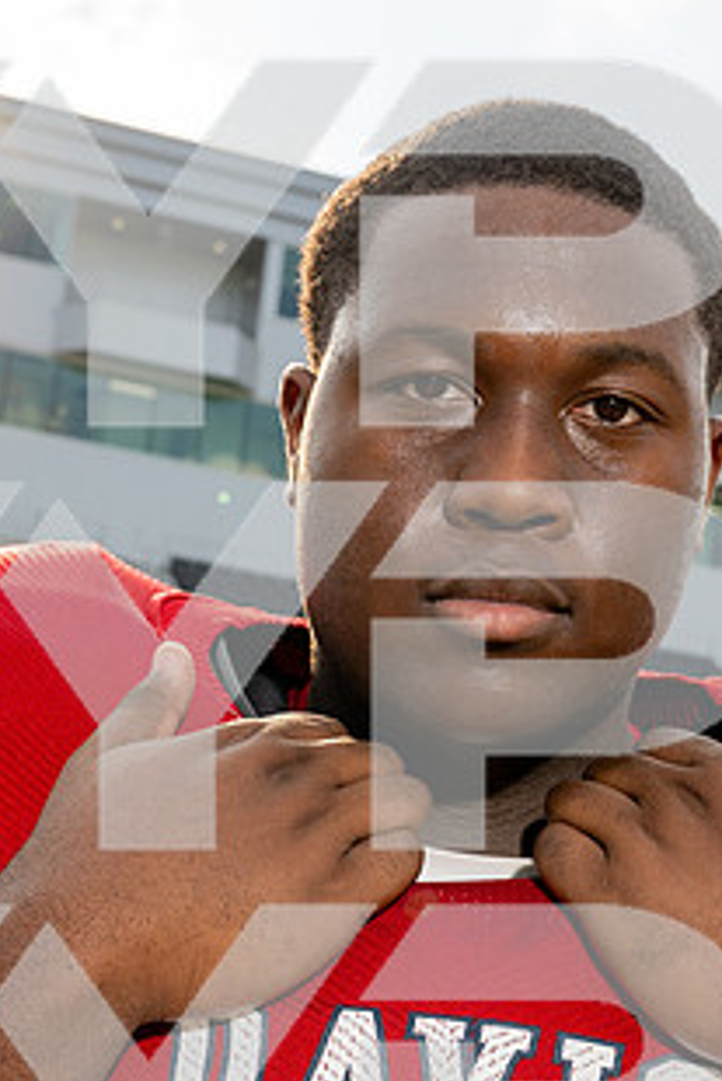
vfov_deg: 27.6
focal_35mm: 73
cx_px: 303
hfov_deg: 18.7
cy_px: 668
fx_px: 2193
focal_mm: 38
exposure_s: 1/250
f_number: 8
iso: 100
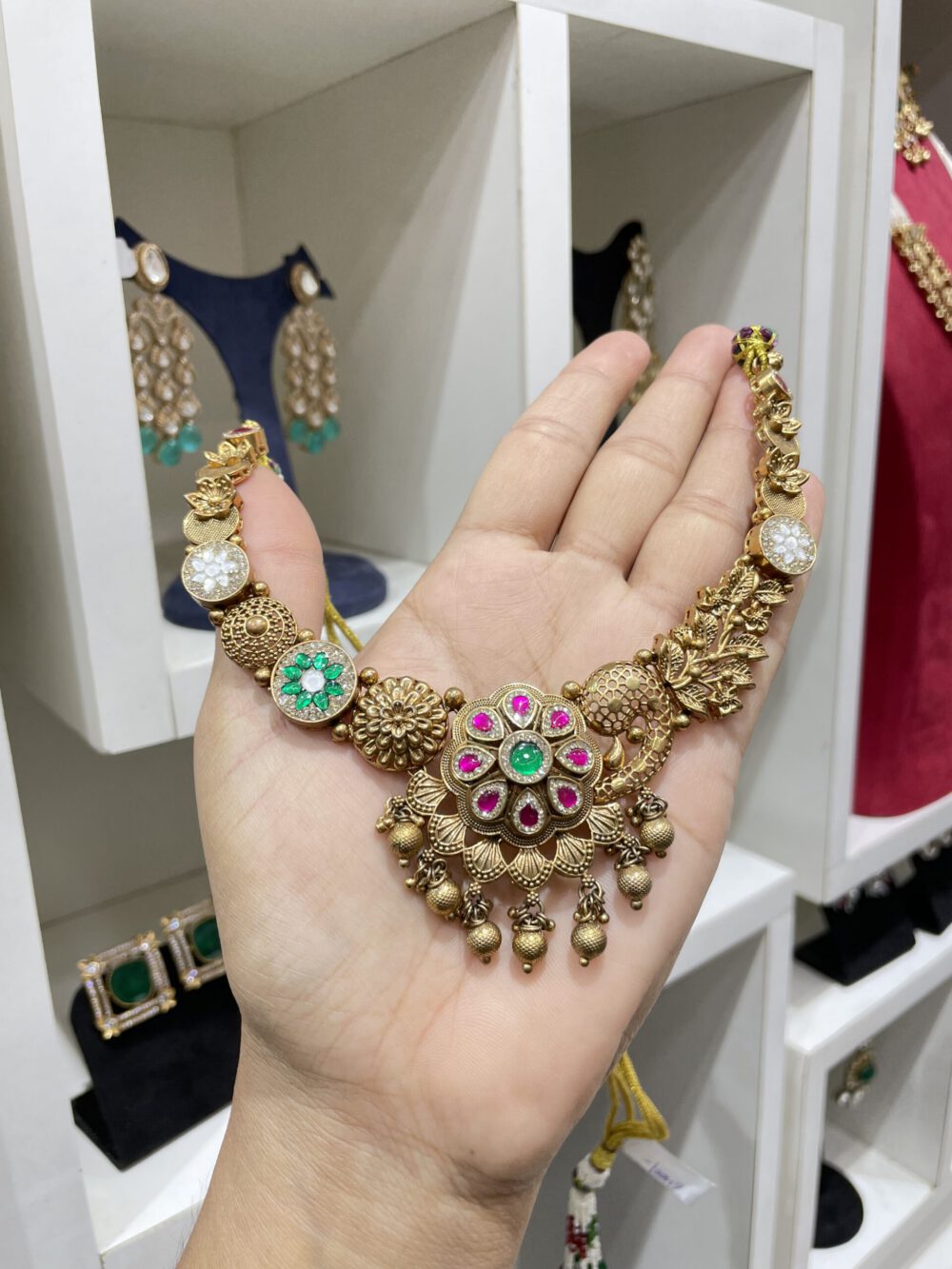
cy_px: 634
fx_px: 953
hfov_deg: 53.1
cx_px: 476
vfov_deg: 67.3
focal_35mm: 26
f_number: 1.6
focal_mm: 4.2
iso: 40
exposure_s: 1/100
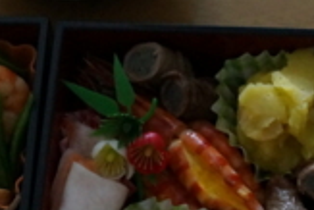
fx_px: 1353
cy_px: 153
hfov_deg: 13.2
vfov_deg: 8.9
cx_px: 166
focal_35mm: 155
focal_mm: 28
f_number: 4.5
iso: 3200
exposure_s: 1/60
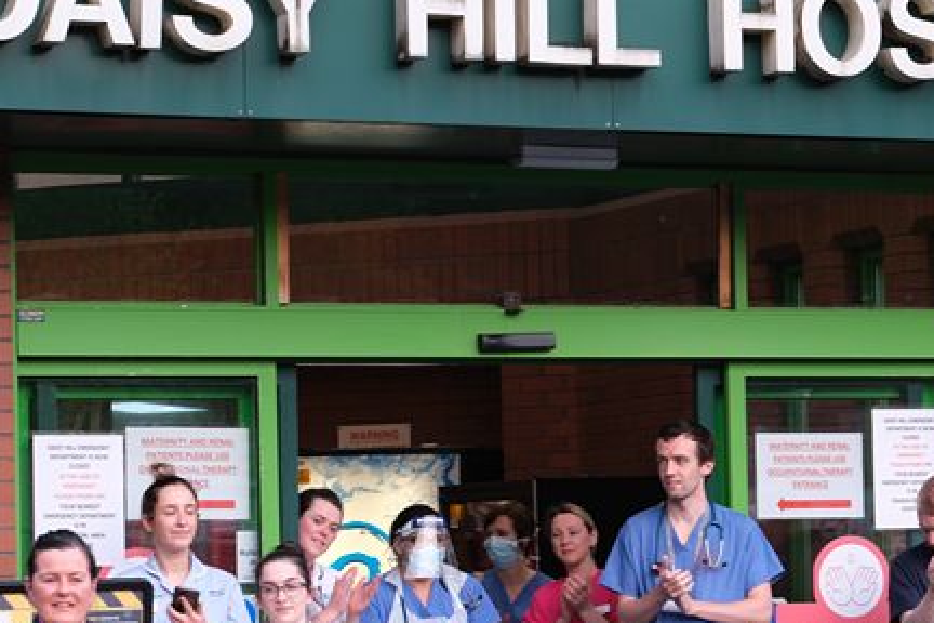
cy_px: 477
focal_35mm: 132
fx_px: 3424
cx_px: 597
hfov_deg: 15.5
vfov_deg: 10.4
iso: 400
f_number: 4
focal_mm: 50
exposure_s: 1/110
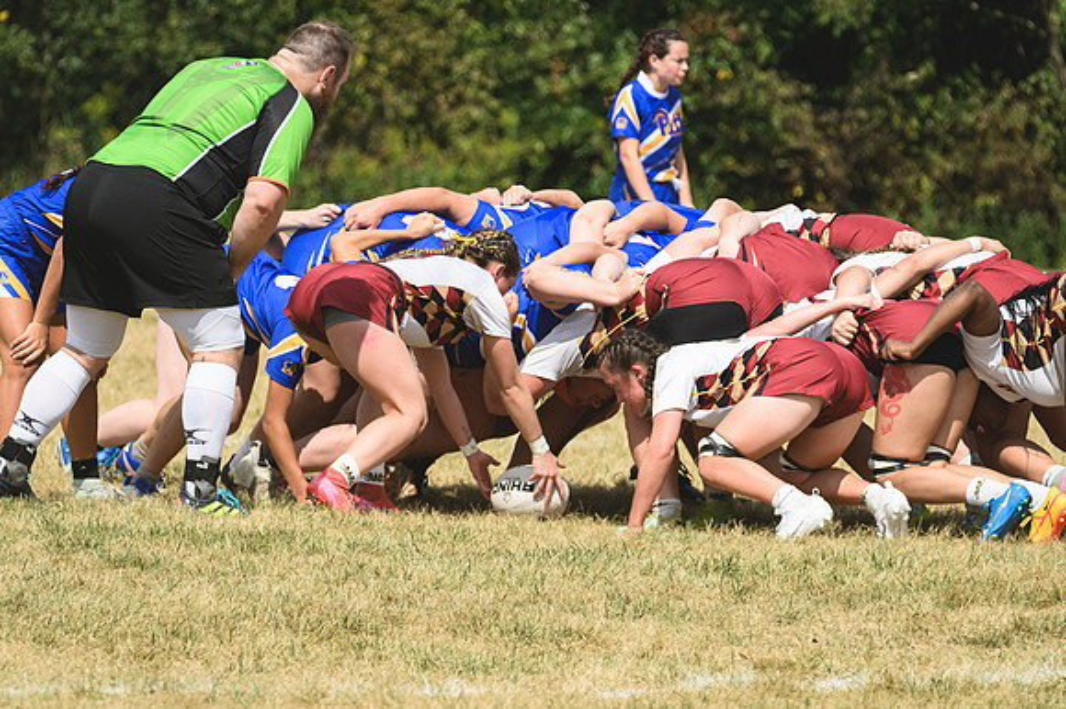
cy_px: 354
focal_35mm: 450
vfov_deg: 3.1
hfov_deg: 4.6
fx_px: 13317
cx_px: 533
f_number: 5.6
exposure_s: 1/1000
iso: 140
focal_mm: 300
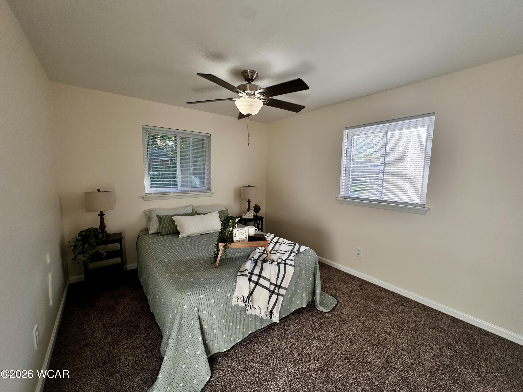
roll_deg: -1.1
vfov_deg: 85.7
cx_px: 262
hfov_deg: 102.1
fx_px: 212
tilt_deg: -6.4
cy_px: 196
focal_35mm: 14
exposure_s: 1/232
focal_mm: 2.22
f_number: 2.2
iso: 40
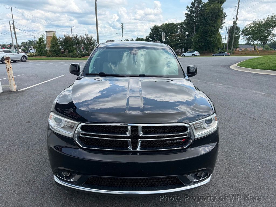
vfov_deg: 56.8
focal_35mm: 24
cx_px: 138
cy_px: 104
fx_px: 191
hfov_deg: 71.6
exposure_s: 1/2445
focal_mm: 6.76
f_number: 1.78
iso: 100
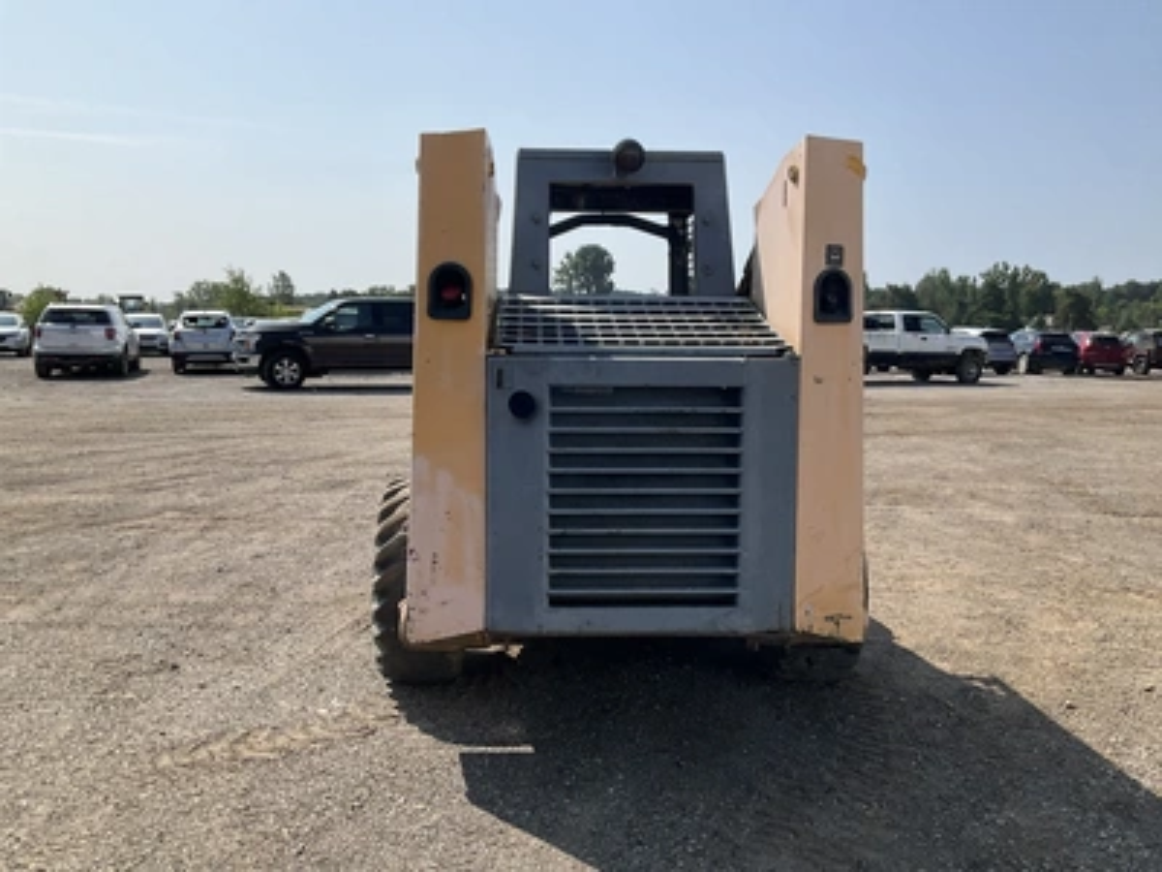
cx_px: 581
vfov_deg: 48.2
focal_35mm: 29
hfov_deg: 61.7
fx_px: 973
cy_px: 436
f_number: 1.8
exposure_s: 1/2320
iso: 25
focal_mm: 3
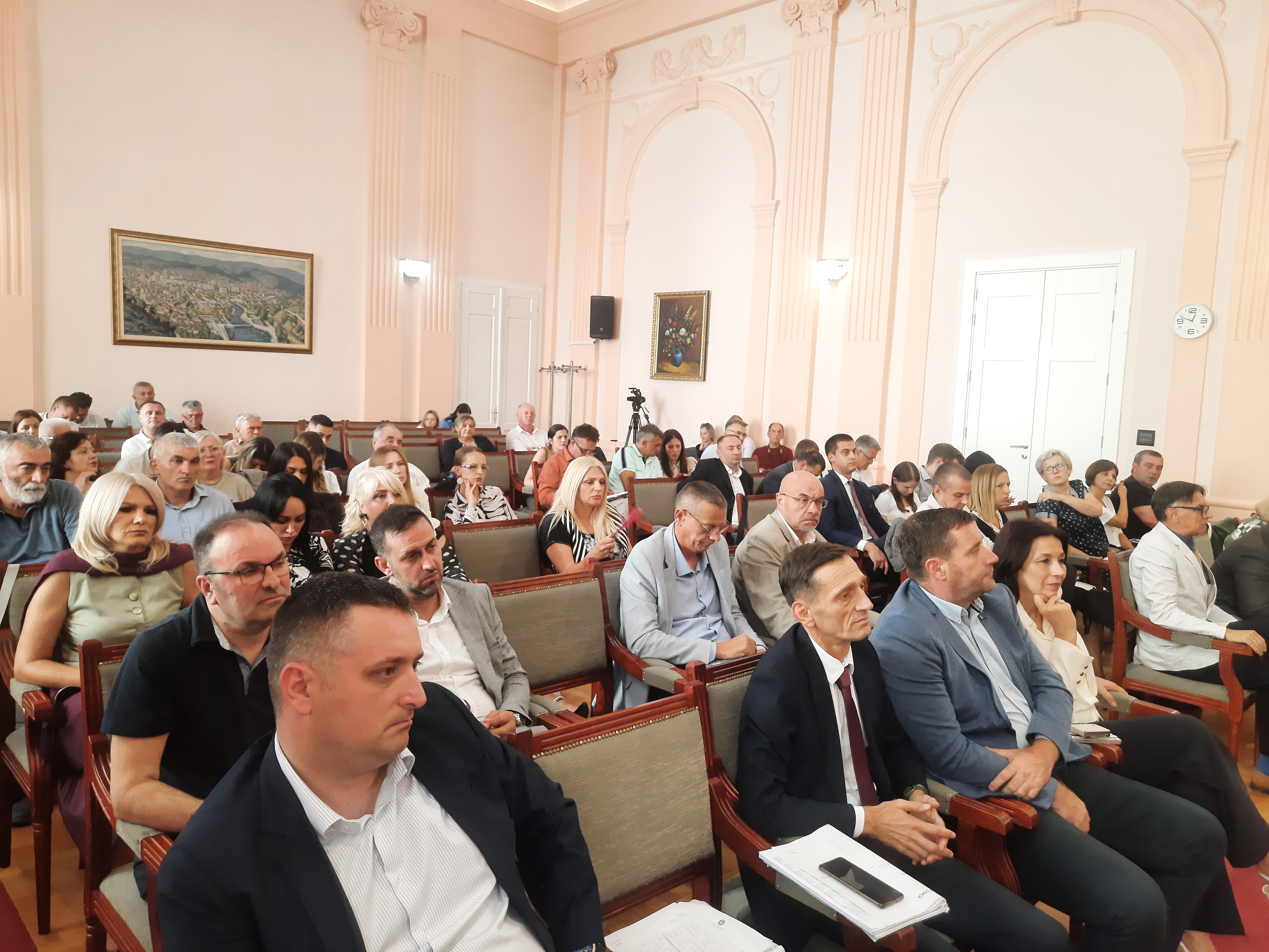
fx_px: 916
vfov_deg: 54.9
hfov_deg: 69.4
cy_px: 476
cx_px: 634
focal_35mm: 25
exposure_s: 1/50
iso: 125
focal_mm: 4.6
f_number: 2
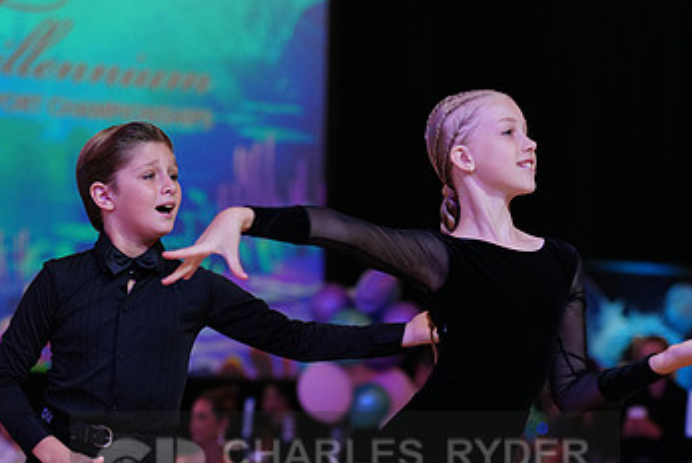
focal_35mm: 147
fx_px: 2828
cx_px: 346
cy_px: 479
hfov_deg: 14.0
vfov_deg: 9.3
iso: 1600
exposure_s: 1/400
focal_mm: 88
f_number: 2.8
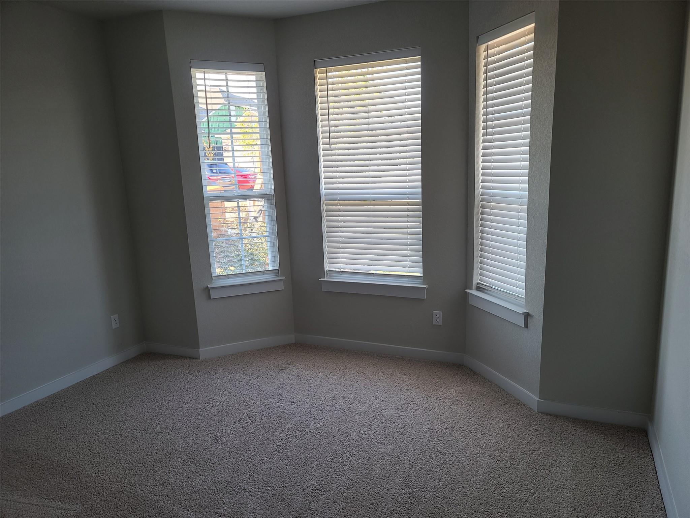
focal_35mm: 25
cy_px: 259
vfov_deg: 54.9
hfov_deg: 69.4
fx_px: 498
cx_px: 345
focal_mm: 7
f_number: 1.8
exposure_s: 1/59
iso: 64
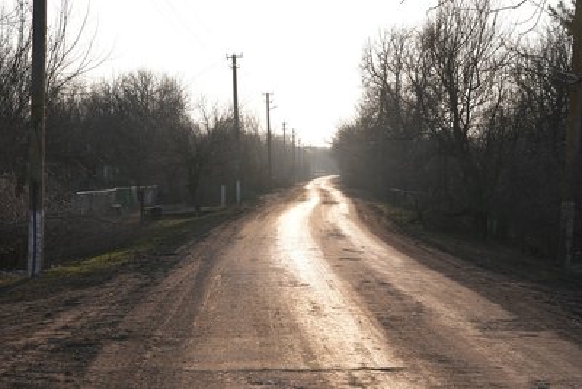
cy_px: 194
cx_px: 291
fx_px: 1051
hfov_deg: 30.9
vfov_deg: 20.9
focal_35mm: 65
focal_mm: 65
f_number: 6.3
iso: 400
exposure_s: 1/1250
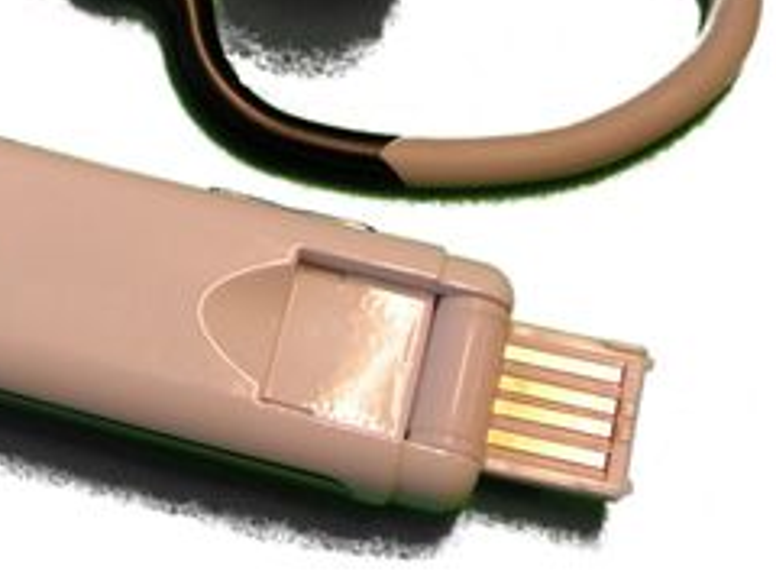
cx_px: 107
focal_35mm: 75
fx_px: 1681
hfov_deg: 25.3
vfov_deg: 19.1
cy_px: 11
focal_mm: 6
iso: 125
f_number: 3.2
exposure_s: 1/40
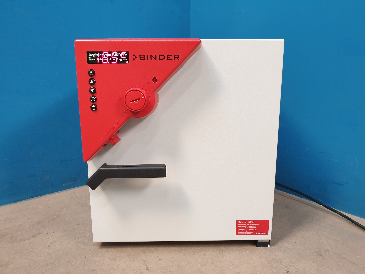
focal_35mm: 26
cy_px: 137
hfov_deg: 67.3
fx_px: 274
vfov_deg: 53.1
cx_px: 182
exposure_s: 1/33
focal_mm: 4.3
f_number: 2.4
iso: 320
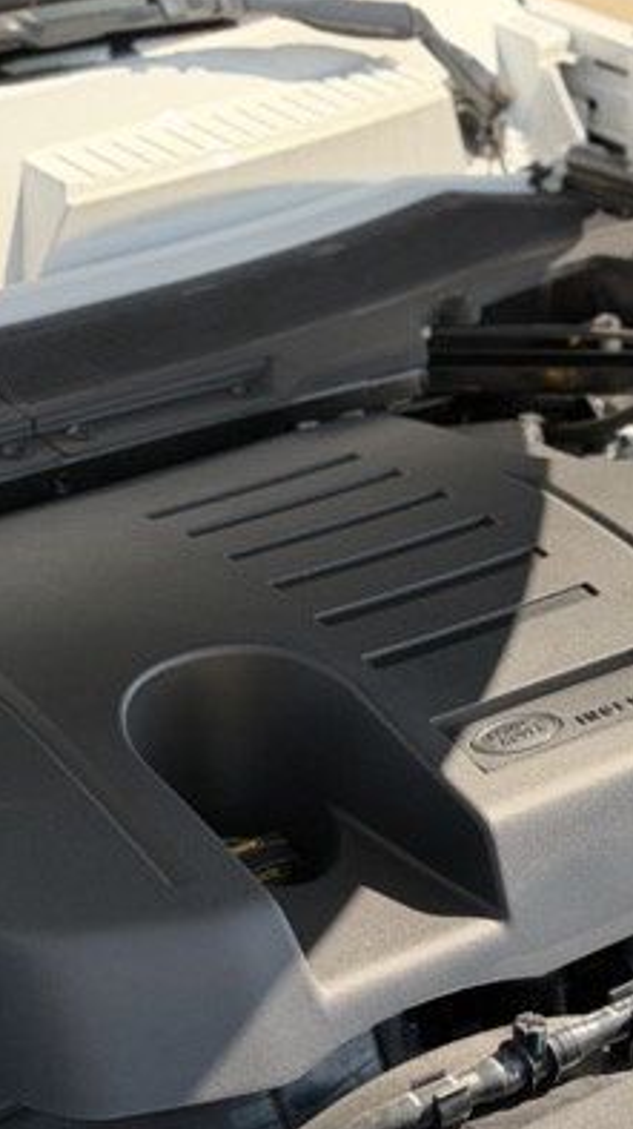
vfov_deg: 25.0
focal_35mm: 85
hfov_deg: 14.2
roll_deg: +1.6
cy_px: 650
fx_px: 2542
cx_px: 178
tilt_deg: -25.1
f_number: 1.78
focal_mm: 6.76
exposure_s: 1/487
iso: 100
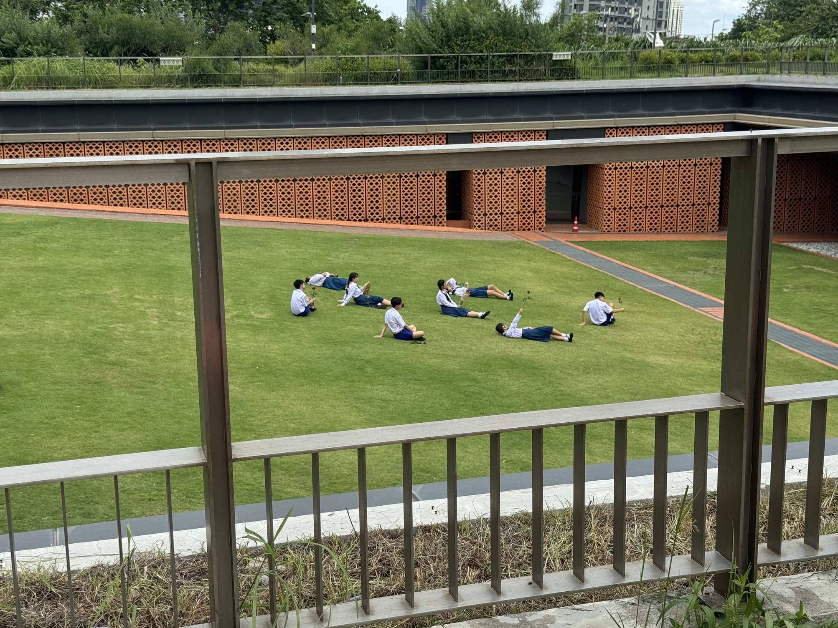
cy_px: 318
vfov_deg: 29.7
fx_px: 1186
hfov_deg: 38.9
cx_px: 413
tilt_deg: -11.8
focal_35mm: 49
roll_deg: -1.0
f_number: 1.78
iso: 64
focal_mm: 6.76
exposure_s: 1/3610
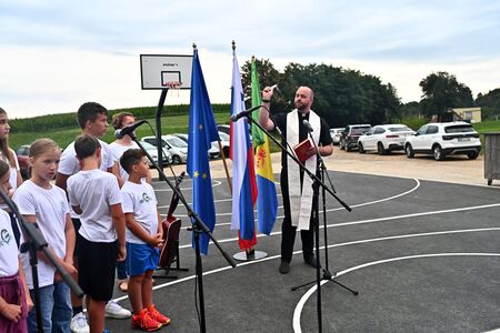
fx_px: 486
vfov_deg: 37.9
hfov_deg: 54.4
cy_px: 166
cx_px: 250
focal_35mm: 35
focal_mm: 35
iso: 1600
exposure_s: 1/640
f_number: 4.5
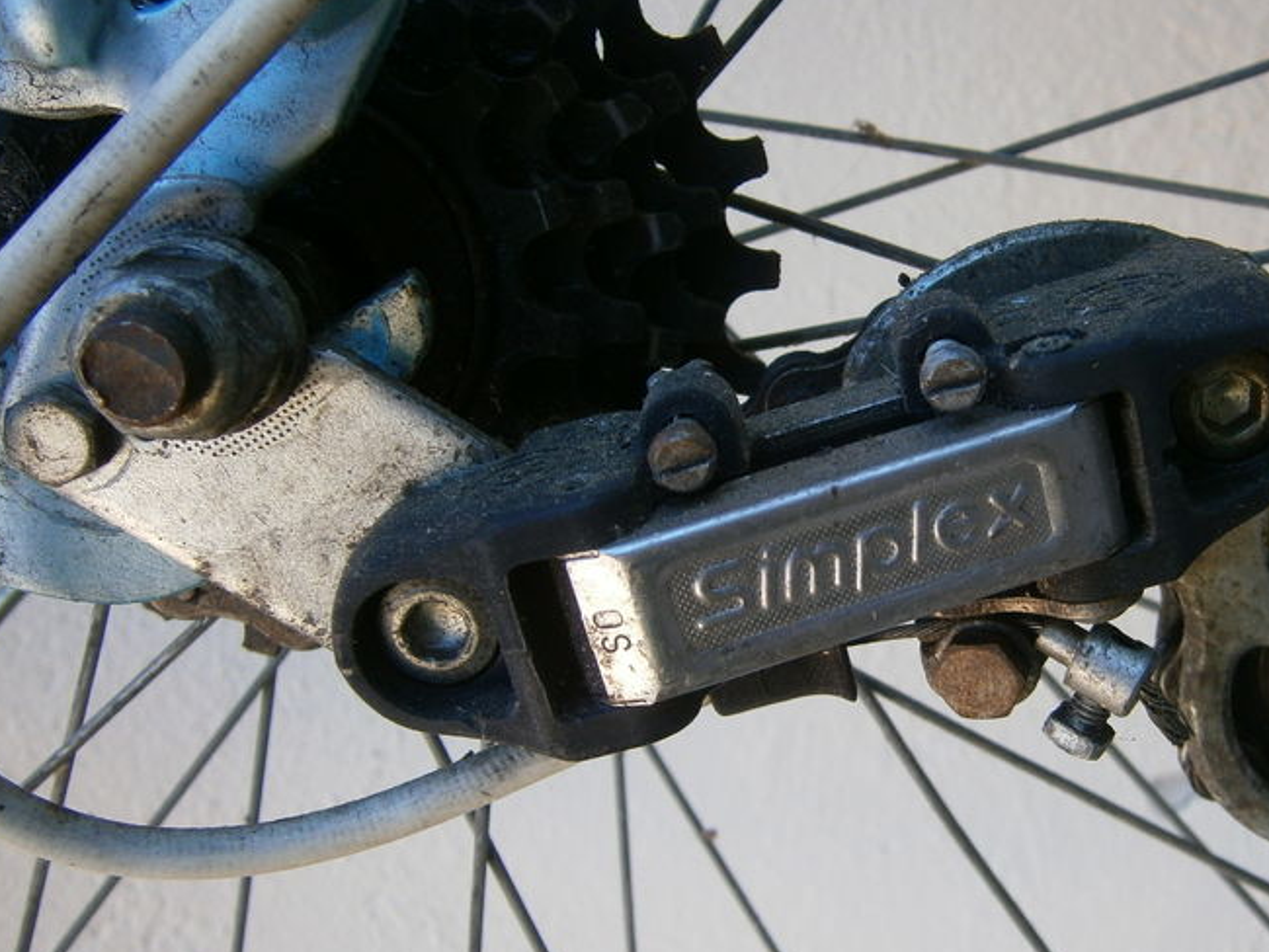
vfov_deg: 35.9
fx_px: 1467
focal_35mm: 40
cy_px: 525
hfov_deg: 45.7
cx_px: 888
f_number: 2.8
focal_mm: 4.7
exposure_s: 1/80
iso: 80
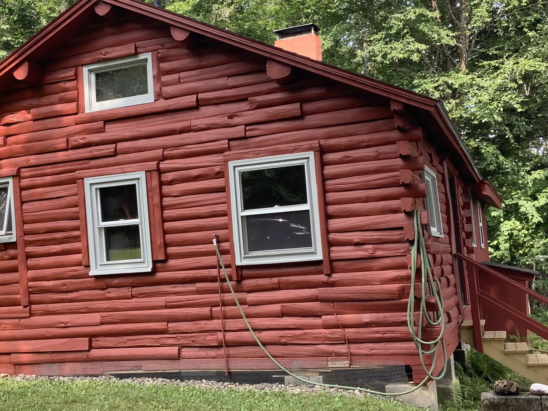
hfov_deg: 41.2
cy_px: 204
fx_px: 728
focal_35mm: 46
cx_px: 238
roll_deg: +3.6
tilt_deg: +4.0
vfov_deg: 31.5
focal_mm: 3.3
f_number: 2.4
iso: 32
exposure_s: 1/120
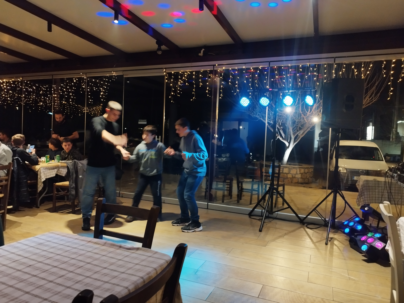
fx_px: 280
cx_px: 202
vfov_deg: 56.8
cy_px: 152
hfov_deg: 71.6
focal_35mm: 24
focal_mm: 5.89
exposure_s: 1/20
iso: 710
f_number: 1.89
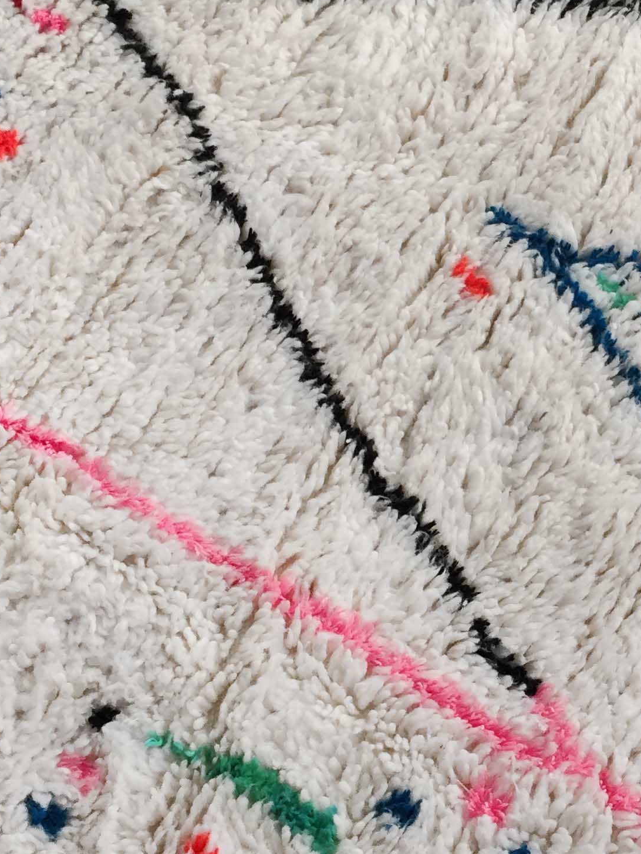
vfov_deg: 29.8
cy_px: 446
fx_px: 1605
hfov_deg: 22.2
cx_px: 551
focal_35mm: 65
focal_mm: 4.15
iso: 40
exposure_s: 1/33
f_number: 2.2
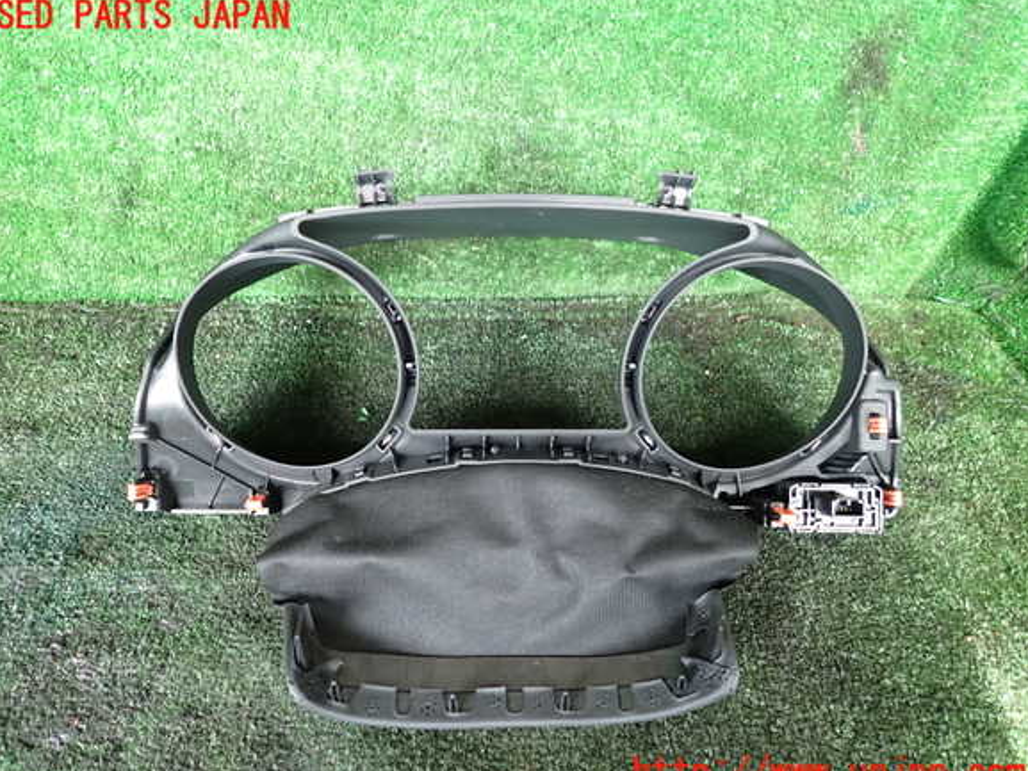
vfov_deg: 53.1
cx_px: 501
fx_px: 772
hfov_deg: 67.3
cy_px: 395
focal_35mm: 26
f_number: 2
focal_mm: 4.5
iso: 200
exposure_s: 1/60
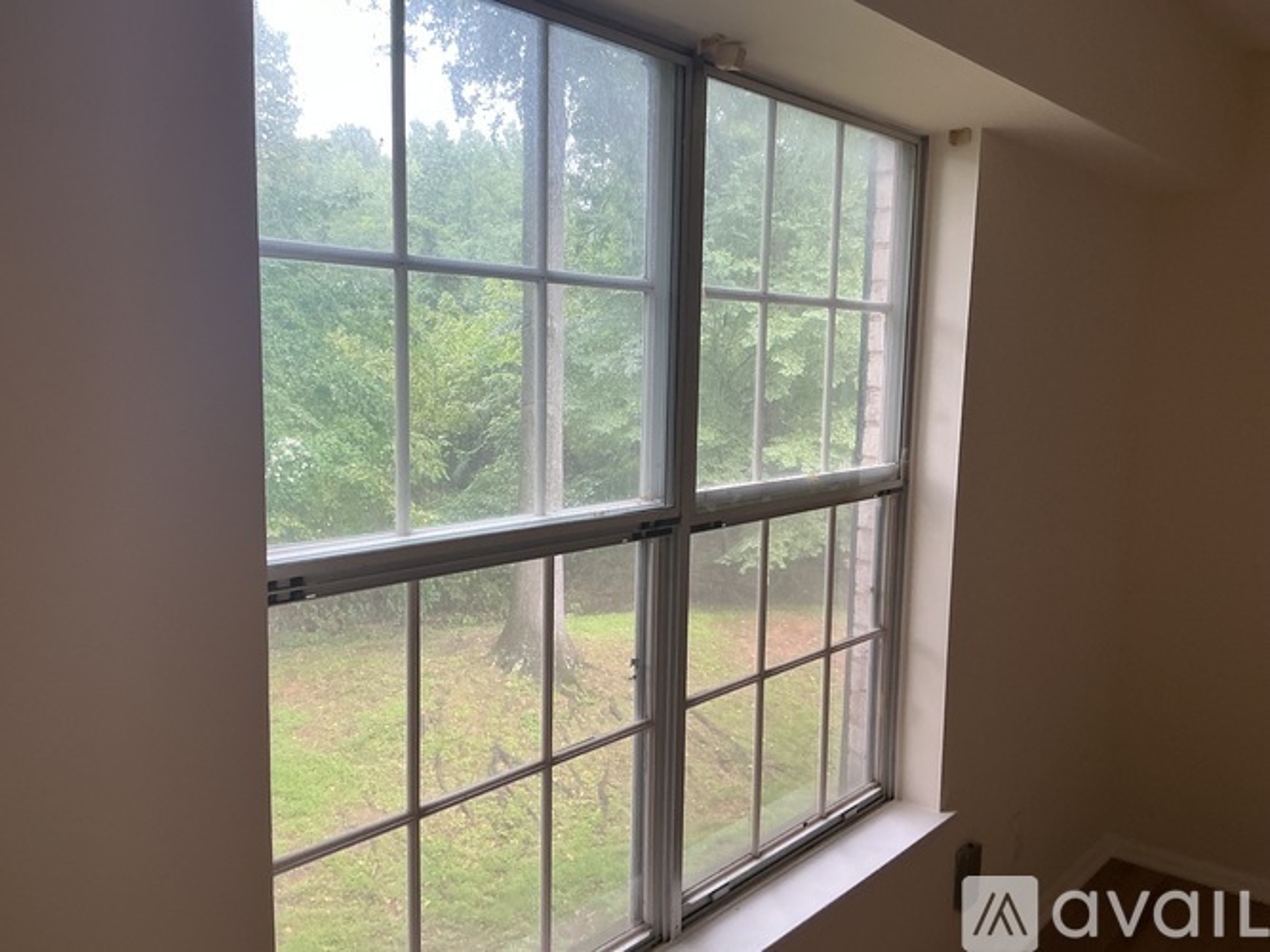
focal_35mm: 29
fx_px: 1064
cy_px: 476
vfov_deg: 48.2
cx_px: 635
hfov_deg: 61.7
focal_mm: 3
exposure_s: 1/60
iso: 80
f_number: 1.8
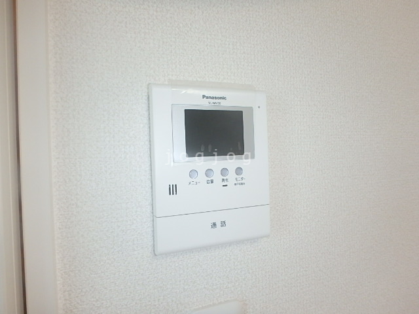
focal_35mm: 21
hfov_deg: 79.0
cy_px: 157
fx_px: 254
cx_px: 210
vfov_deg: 63.4
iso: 200
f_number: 3.5
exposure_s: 1/60
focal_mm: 3.7
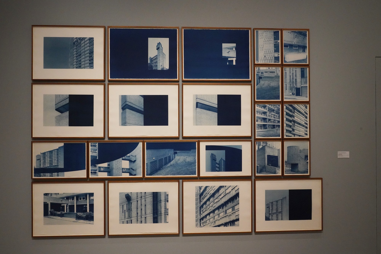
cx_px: 190
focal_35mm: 29
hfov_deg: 63.7
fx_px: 307
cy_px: 127
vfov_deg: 45.0
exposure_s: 1/80
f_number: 13
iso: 8000
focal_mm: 29
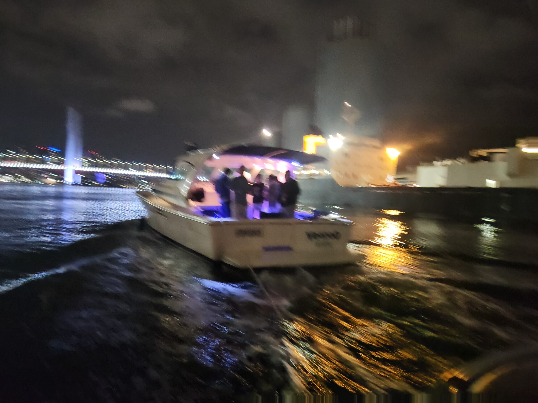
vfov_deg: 58.9
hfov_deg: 73.9
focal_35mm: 23
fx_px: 357
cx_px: 269
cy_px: 202
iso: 800
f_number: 1.8
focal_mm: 5.4
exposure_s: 1/25
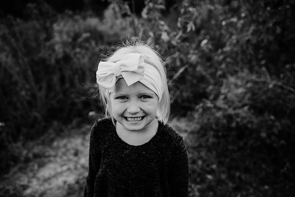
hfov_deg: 73.7
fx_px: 197
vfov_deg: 53.2
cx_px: 148
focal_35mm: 24
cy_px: 98
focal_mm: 24
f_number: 2.5
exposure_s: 1/1000
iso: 200
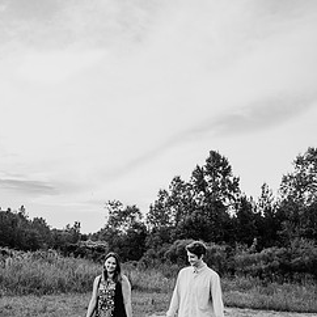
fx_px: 394
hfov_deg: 43.6
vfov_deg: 43.5
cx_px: 126
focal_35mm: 38
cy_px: 200
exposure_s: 1/500
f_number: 2.8
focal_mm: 24
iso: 160
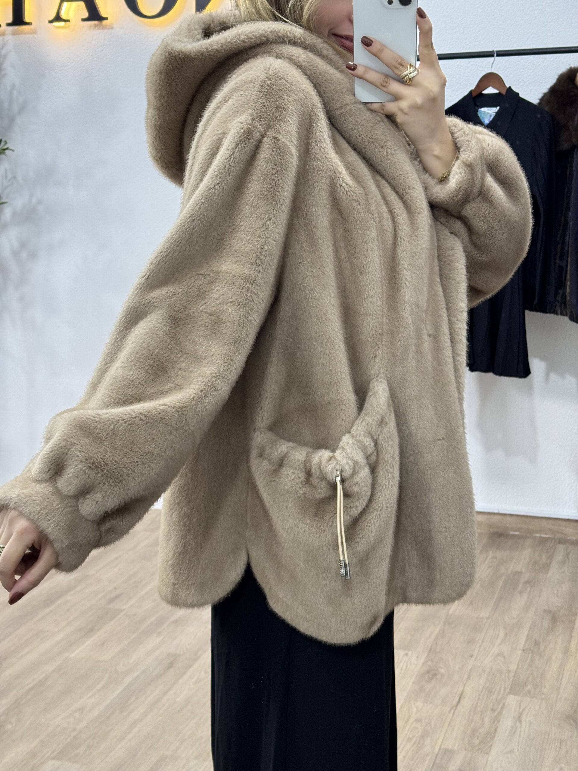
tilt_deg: -26.4
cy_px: 386
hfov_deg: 30.3
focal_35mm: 48
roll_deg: +0.8
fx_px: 1069
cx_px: 289
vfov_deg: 39.7
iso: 100
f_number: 1.78
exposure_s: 1/50
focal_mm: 6.76
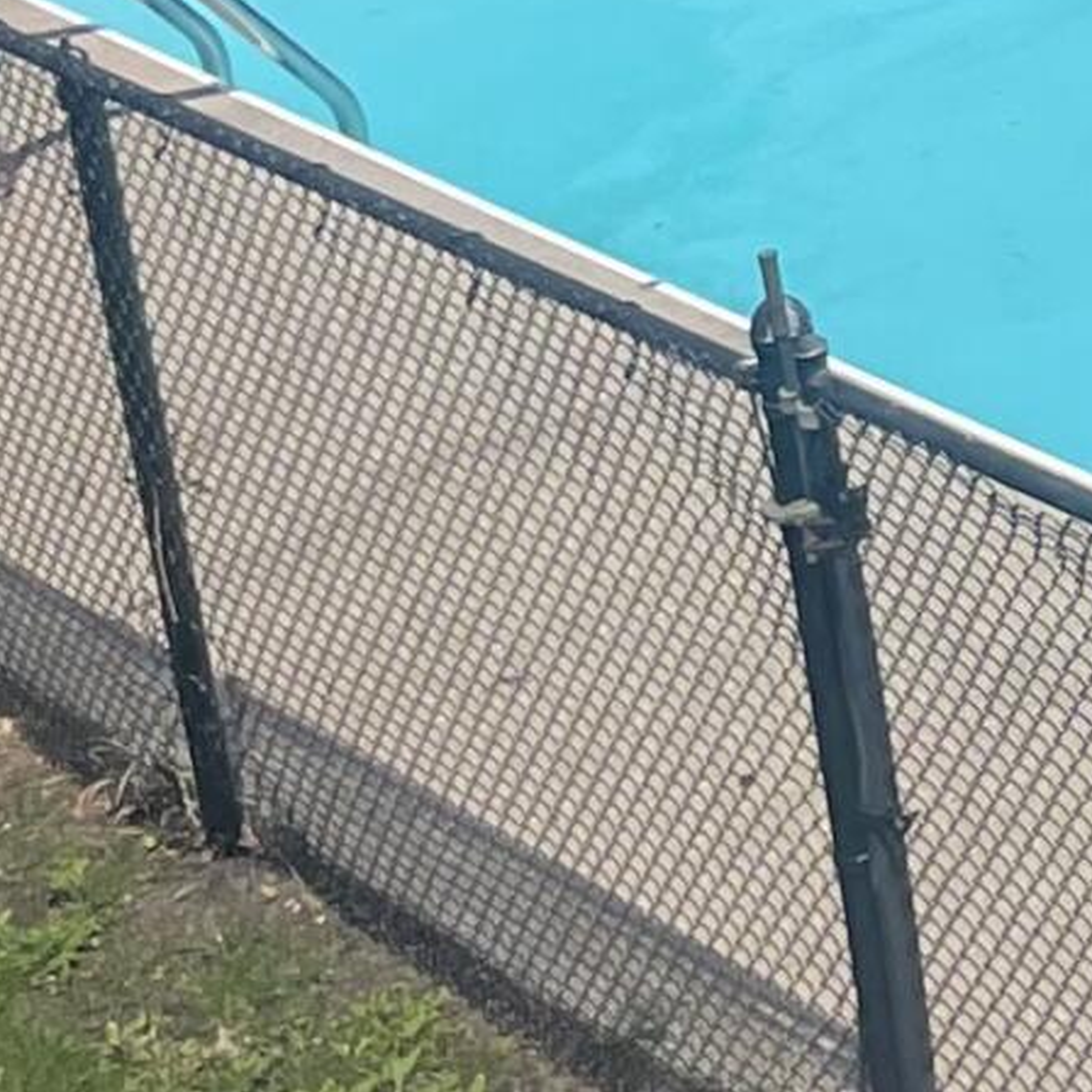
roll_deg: +2.8
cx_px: 3293
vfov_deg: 10.7
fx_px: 5496
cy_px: -841
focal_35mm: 154
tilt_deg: -15.8
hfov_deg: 9.1
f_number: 1.6
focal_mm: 4.2
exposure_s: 1/5051
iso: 32
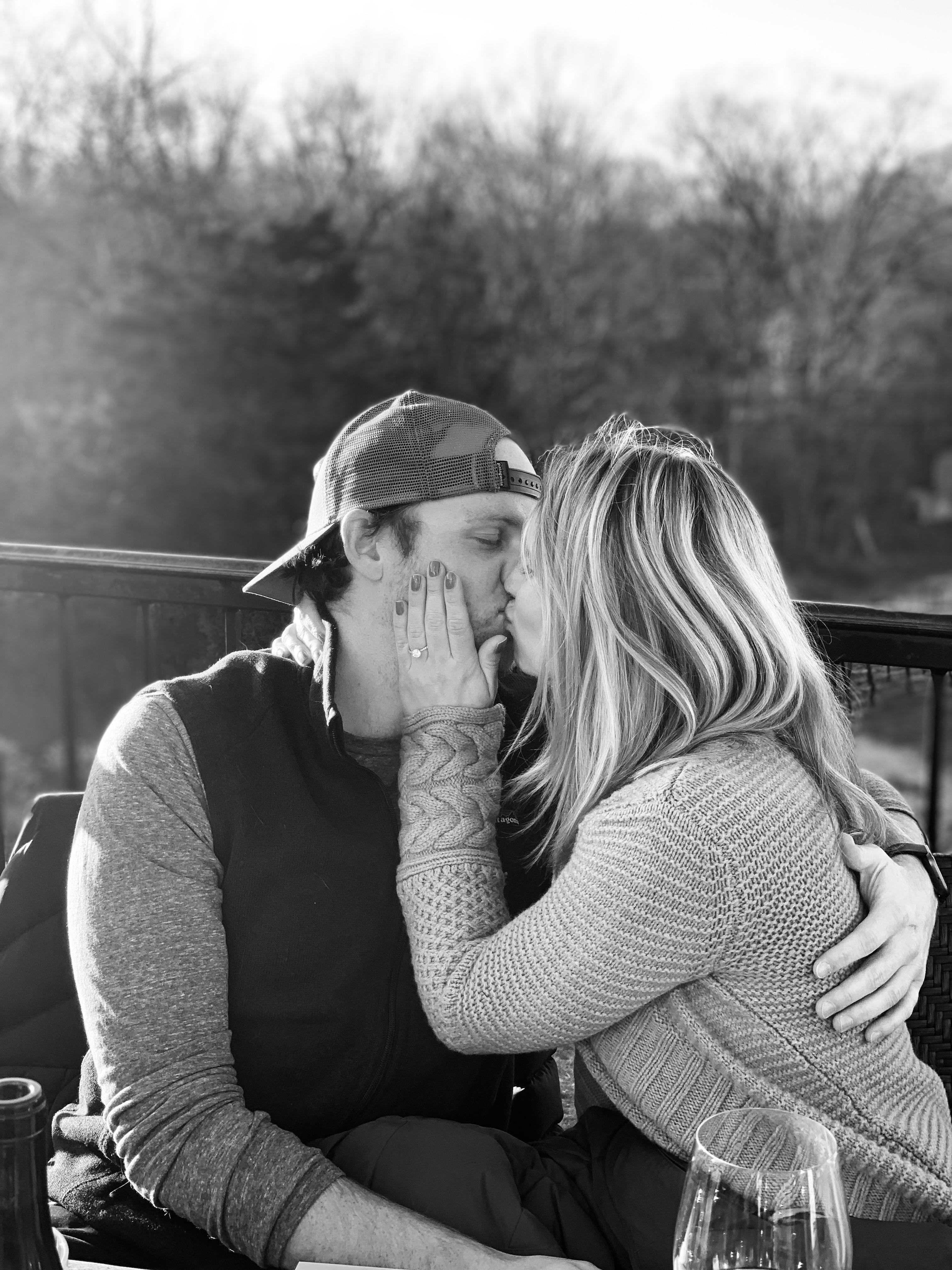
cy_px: 635
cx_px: 476
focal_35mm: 52
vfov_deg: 36.8
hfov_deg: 28.0
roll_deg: +0.5
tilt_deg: -10.0
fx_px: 1907
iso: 25
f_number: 2.4
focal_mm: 6
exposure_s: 1/122
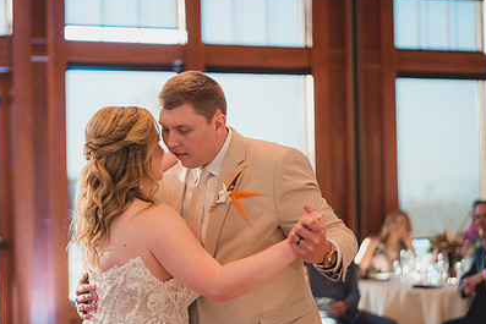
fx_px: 986
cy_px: 182
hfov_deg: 27.6
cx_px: 187
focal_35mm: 73
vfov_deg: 18.7
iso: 1250
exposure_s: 1/1250
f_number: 1.4
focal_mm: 50
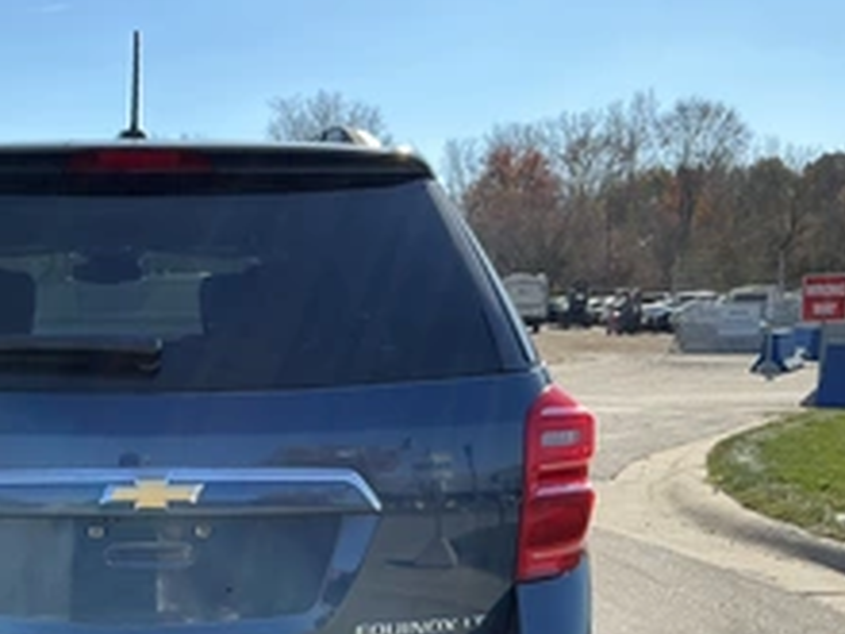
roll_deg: -0.3
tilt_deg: -5.8
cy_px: 530
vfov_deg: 27.8
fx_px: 1245
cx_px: 119
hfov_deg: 35.7
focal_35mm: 51
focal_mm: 3
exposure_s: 1/1015
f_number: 1.8
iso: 25
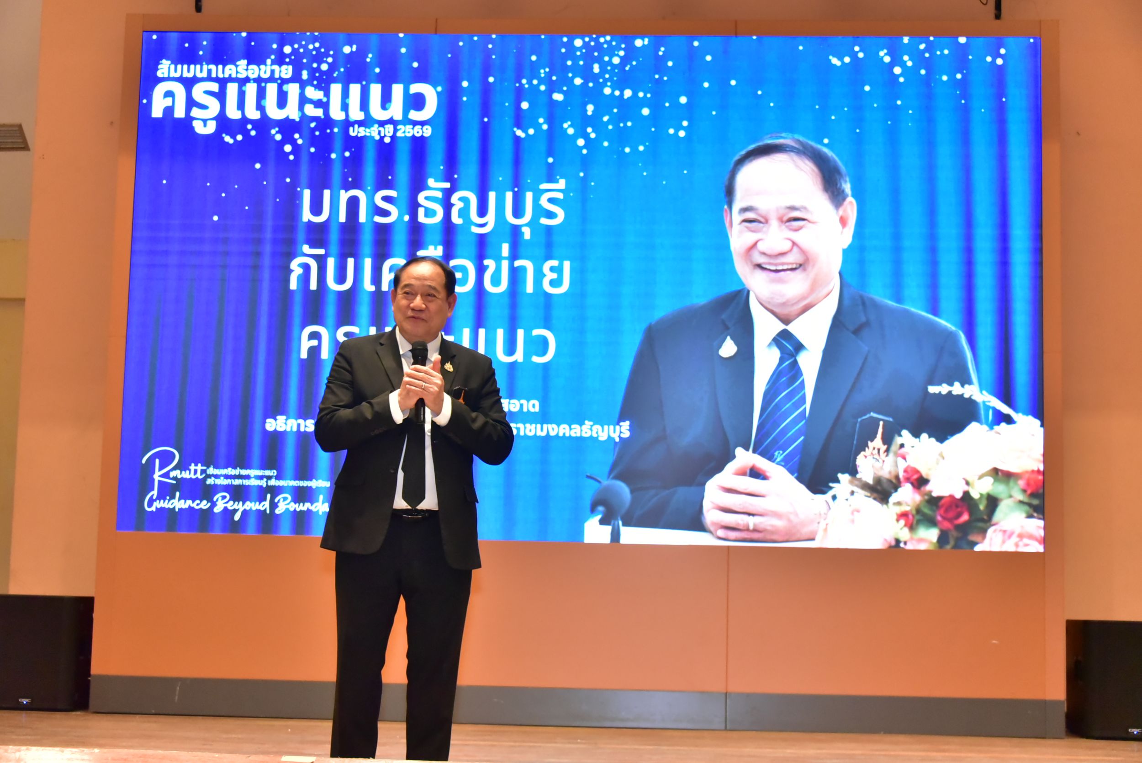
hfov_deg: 36.2
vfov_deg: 24.6
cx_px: 571
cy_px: 382
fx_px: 1745
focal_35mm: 55
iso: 8000
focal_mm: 55
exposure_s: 1/125
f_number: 5.6
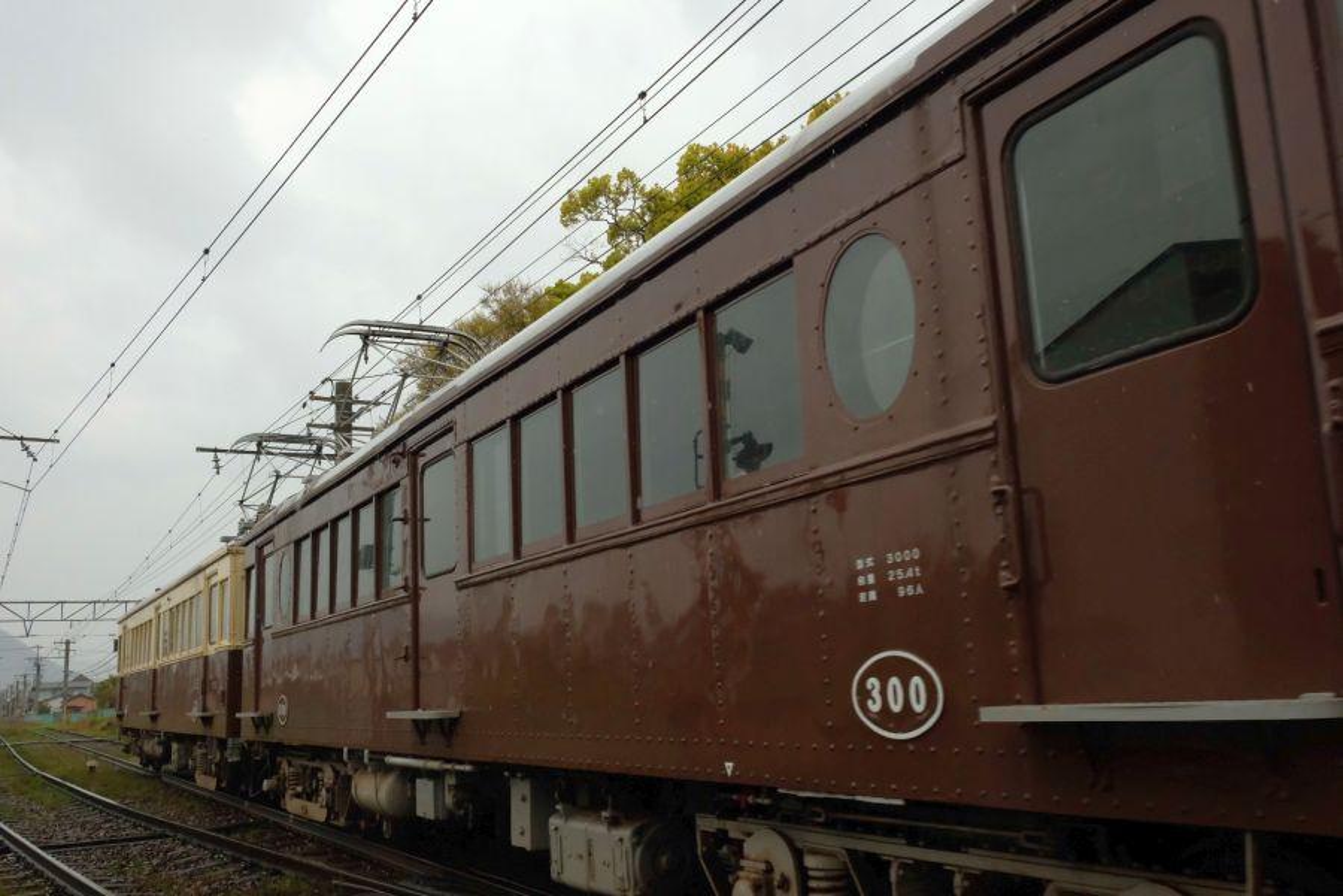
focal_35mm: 29
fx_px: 1082
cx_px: 672
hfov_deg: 63.7
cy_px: 448
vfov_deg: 45.0
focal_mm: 19.6
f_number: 8
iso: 3200
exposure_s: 1/1000
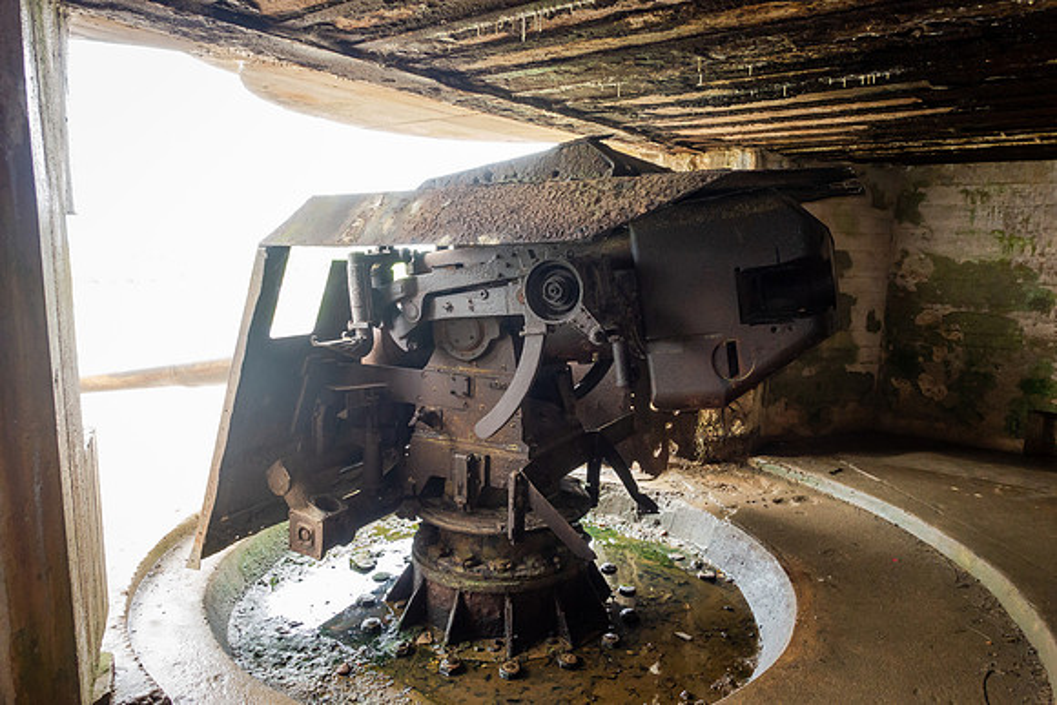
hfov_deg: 73.7
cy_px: 352
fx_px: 705
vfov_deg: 53.2
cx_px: 528
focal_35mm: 24
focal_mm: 8.8
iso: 1000
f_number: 7.1
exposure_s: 1/30
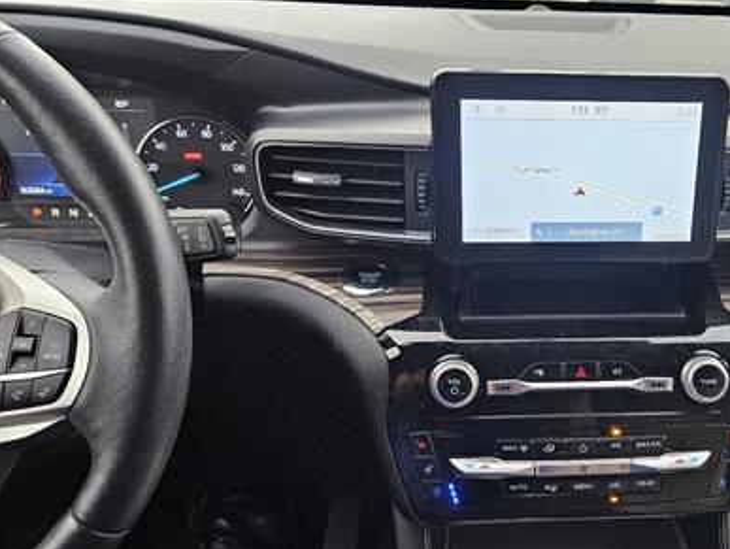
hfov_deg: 46.7
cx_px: 570
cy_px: 302
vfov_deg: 37.7
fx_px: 802
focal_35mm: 38
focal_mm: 5.4
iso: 320
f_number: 1.8
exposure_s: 1/172
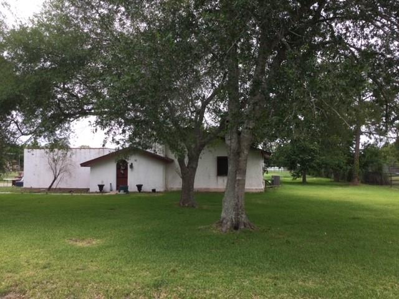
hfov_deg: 58.4
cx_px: 200
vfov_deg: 45.4
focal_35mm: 31
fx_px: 357
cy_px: 150
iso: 25
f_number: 2.4
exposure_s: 1/154
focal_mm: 3.3
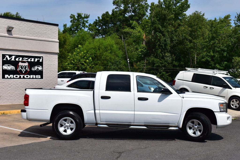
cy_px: 80
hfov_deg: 37.9
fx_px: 350
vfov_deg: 25.7
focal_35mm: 52
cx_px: 120
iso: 200
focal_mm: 35
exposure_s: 1/500
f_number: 11
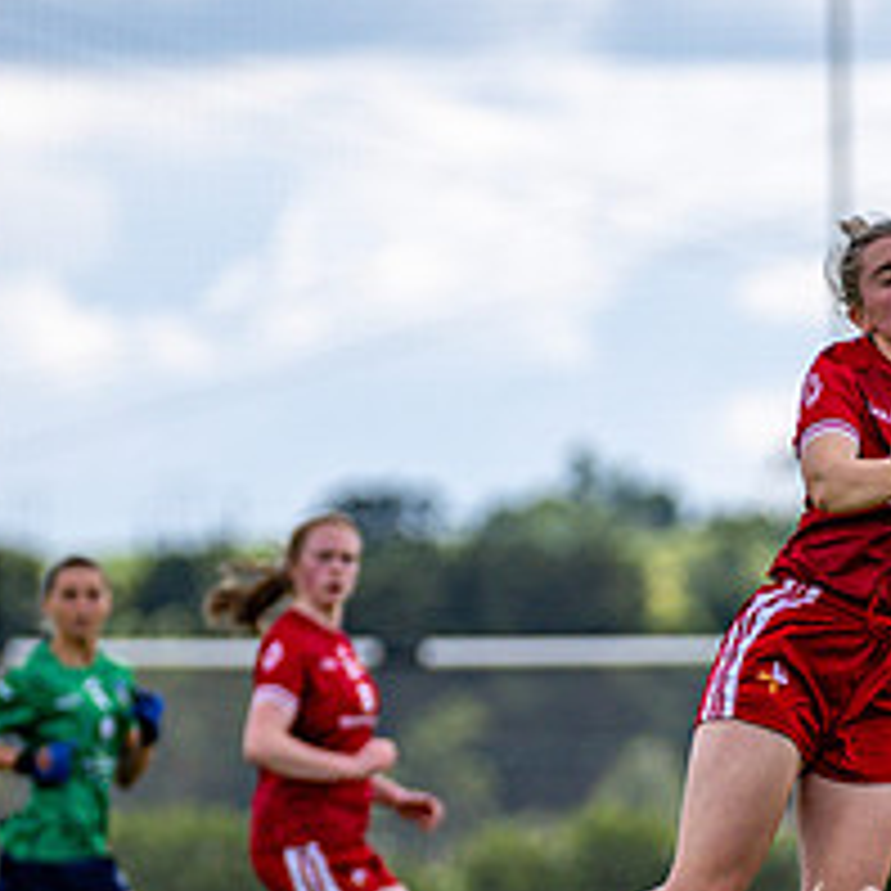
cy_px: 983
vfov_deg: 2.6
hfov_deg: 2.6
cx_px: 912
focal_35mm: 674
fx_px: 19628
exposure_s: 1/6400
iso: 110
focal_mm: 220
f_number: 2.8
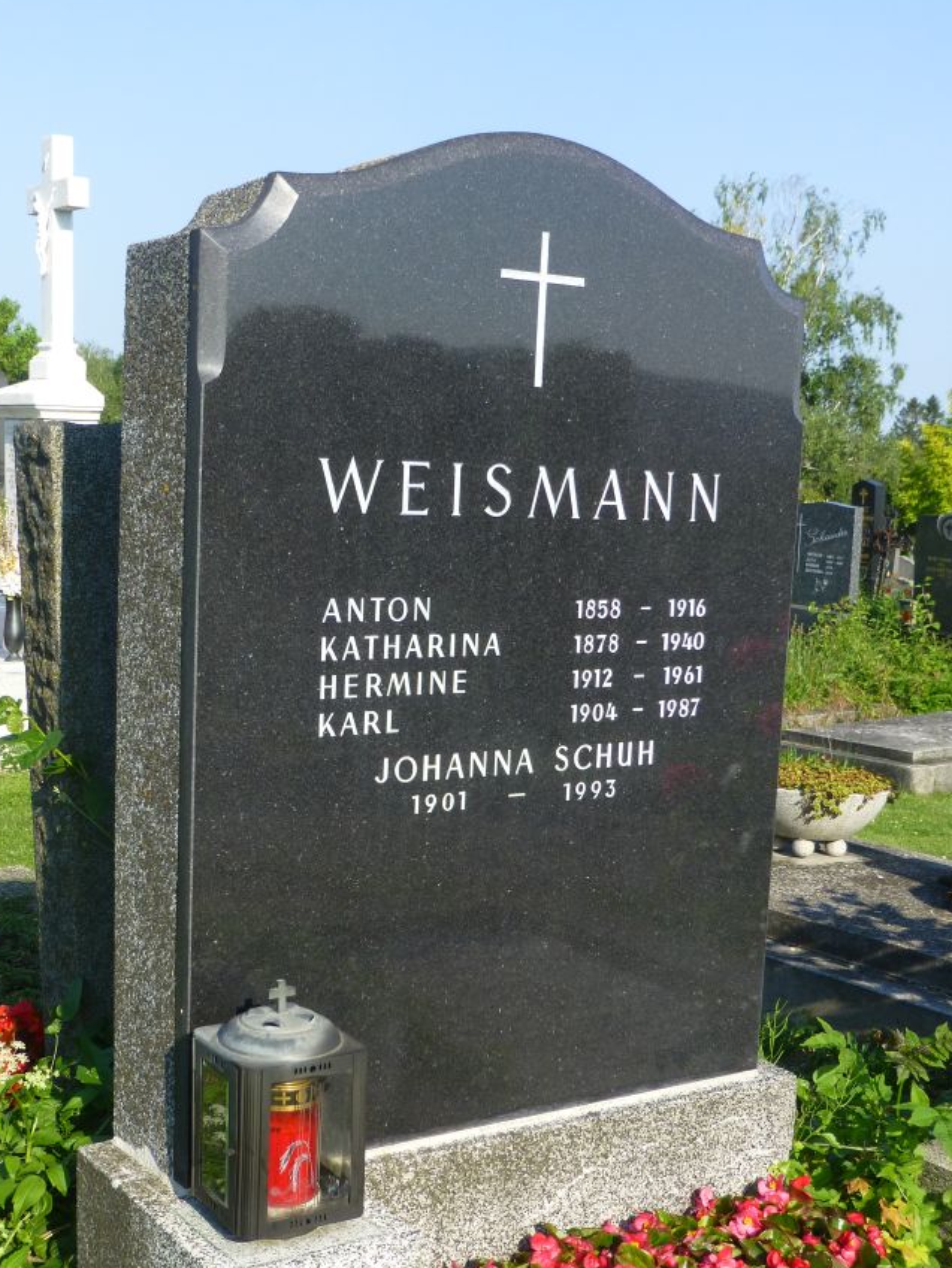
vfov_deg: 38.8
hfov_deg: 29.7
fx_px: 1796
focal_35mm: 49
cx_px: 456
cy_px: 728
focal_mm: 6.9
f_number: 3.9
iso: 100
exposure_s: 1/500
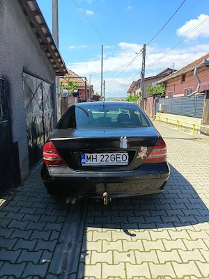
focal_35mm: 24
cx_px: 104
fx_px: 194
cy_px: 140
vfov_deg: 71.6
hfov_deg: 56.7
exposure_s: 1/625
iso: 140
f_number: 1.75
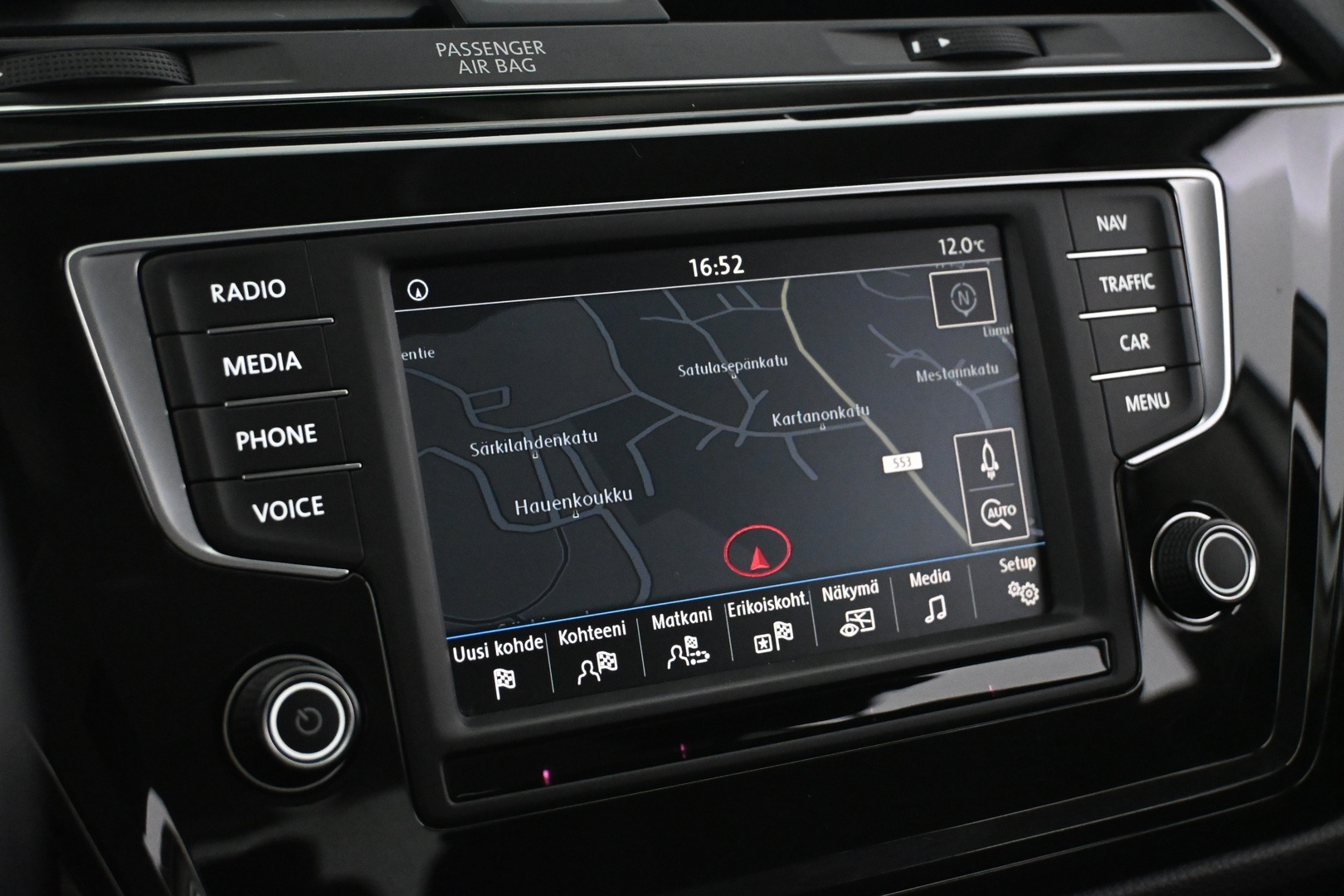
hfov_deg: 35.9
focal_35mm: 56
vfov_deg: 24.4
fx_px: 2072
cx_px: 672
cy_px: 448
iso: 7200
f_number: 5.3
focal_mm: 37
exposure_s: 1/60
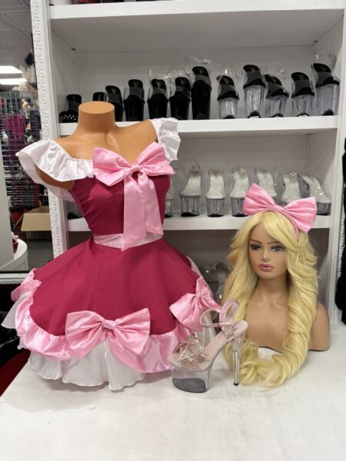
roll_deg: +0.5
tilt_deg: -10.9
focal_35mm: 26
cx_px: 173
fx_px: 347
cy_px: 230
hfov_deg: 53.1
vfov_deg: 67.3
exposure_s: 1/60
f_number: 1.6
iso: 125
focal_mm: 5.1
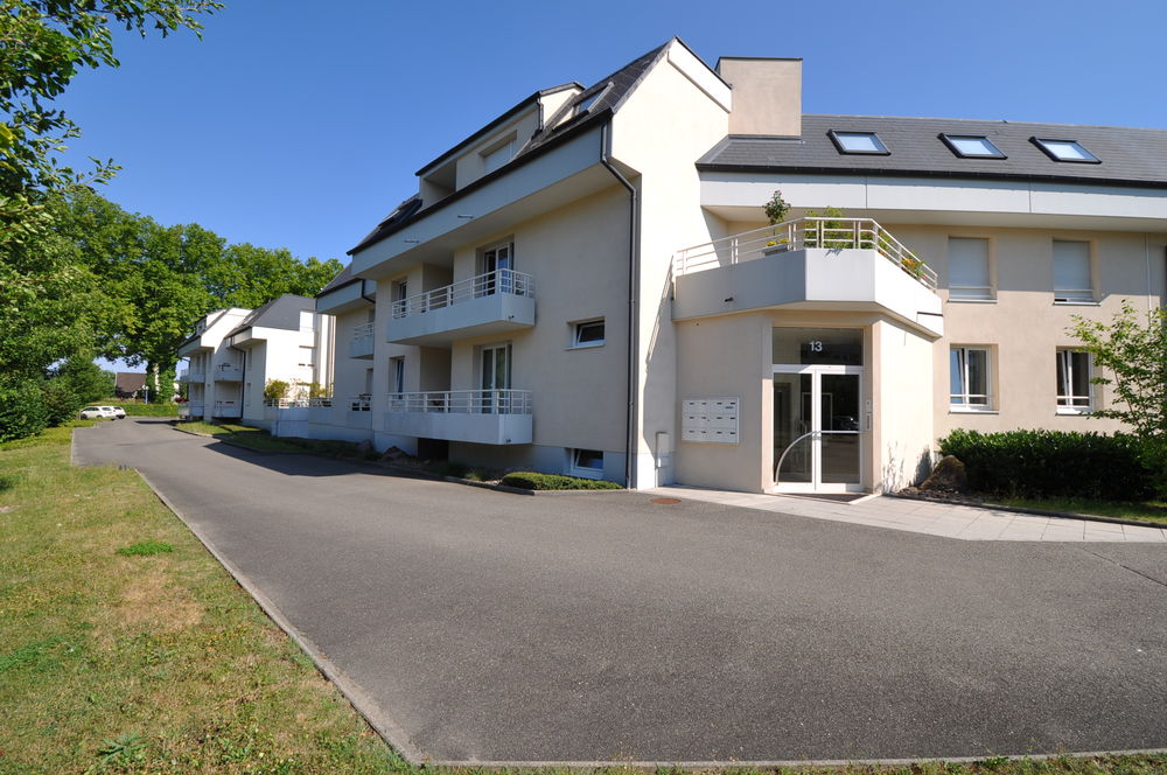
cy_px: 388
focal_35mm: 15
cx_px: 584
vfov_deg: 77.2
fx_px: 486
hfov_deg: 100.5
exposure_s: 1/250
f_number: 8
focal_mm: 10
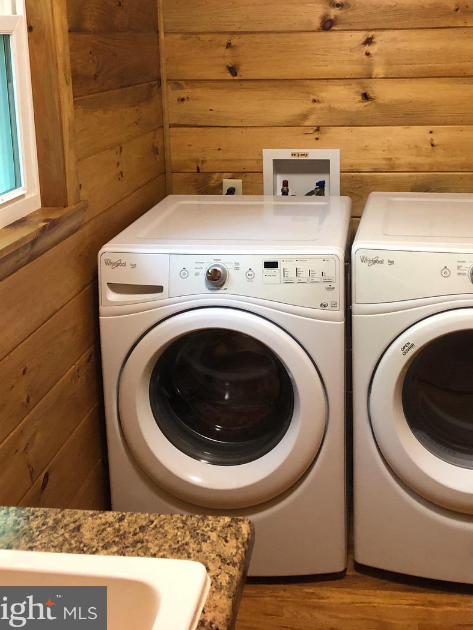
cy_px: 174
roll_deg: +0.0
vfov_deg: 44.6
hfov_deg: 34.9
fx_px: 747
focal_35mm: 41
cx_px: 303
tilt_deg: -9.1
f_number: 1.8
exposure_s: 1/15
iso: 100
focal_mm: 3.99
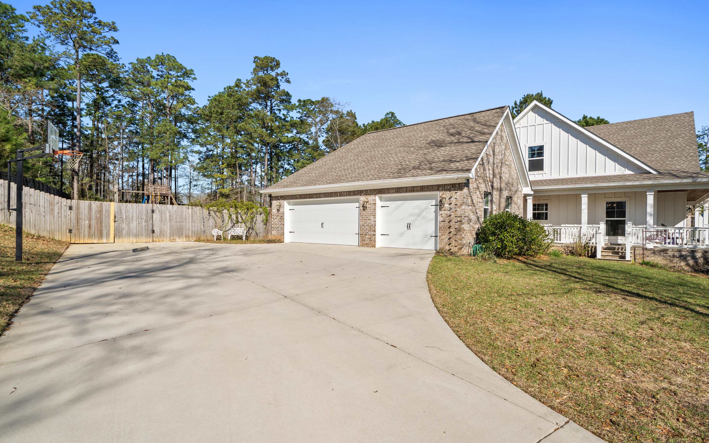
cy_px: 221
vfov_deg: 65.0
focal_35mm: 18
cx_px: 365
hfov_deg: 91.1
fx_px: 348
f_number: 6.3
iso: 160
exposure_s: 1/160
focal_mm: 17
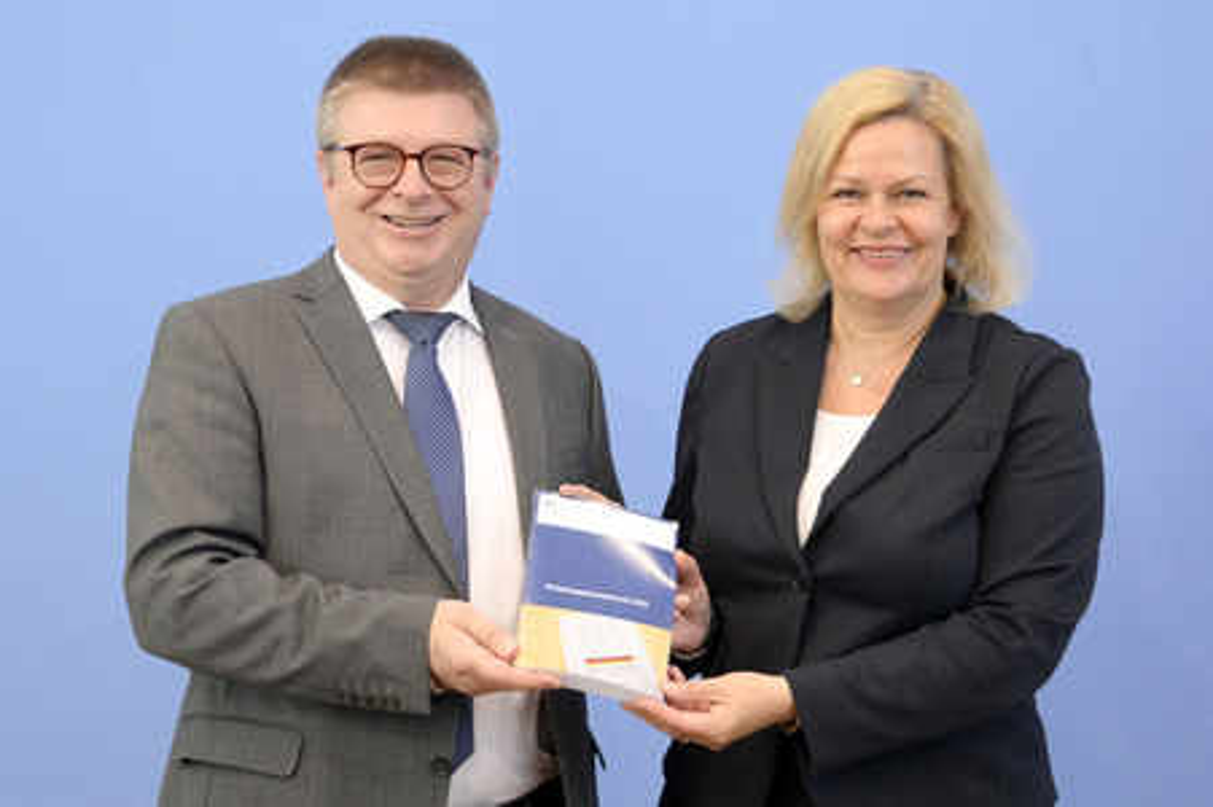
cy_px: 404
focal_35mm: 72
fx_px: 2424
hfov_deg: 28.1
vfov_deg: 18.9
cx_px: 606
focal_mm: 72
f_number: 5.6
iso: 4000
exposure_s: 1/400
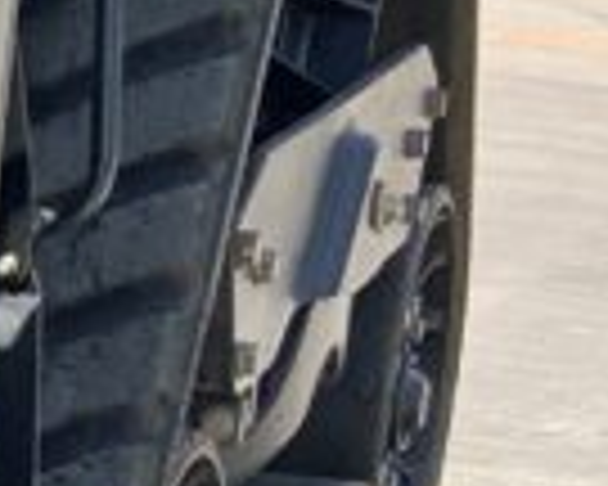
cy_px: 1053
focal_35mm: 214
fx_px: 3851
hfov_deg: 8.3
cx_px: -860
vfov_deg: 6.9
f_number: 1.8
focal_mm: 3
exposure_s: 1/620
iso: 16
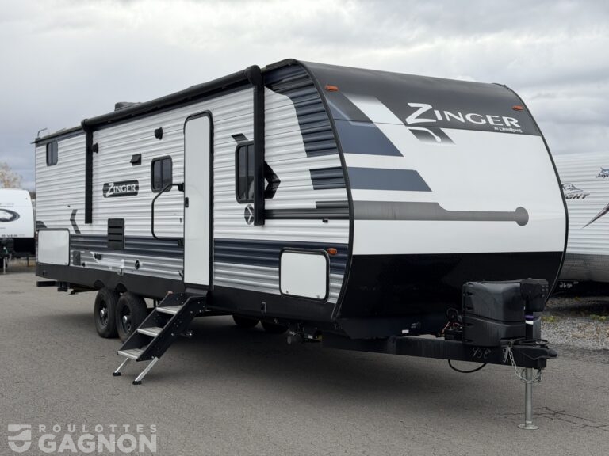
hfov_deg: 39.7
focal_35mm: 48
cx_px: 304
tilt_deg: -1.1
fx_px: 844
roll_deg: +0.7
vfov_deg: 30.3
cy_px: 228
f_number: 1.78
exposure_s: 1/2146
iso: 80
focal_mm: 6.76
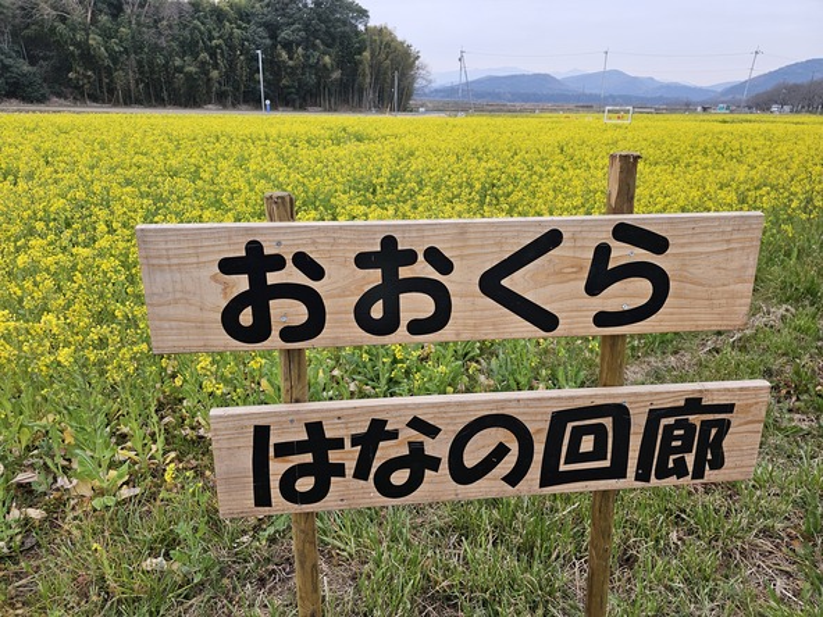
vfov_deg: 58.9
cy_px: 308
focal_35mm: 23
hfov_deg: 73.9
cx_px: 412
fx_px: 547
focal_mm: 6.3
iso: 80
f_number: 1.7
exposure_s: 1/207
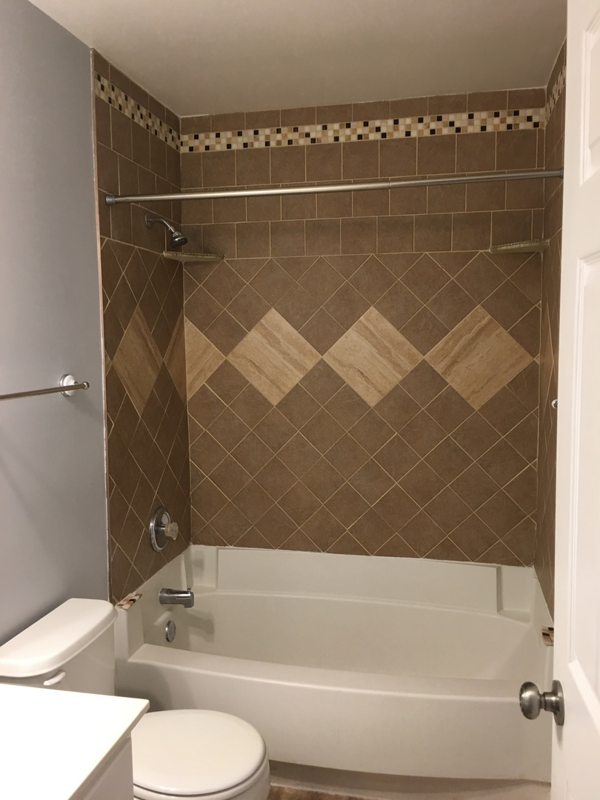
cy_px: 400
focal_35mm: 29
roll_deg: -0.7
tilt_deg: -3.8
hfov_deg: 48.2
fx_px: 670
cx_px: 300
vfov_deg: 61.7
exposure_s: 1/15
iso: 40
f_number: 2.2
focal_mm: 4.15
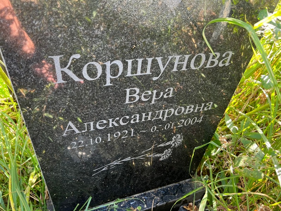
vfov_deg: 53.1
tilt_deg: -41.1
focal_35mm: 26
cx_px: 140
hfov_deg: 67.3
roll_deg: -7.3
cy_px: 106
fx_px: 211
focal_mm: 5.7
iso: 80
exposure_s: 1/121
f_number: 1.5
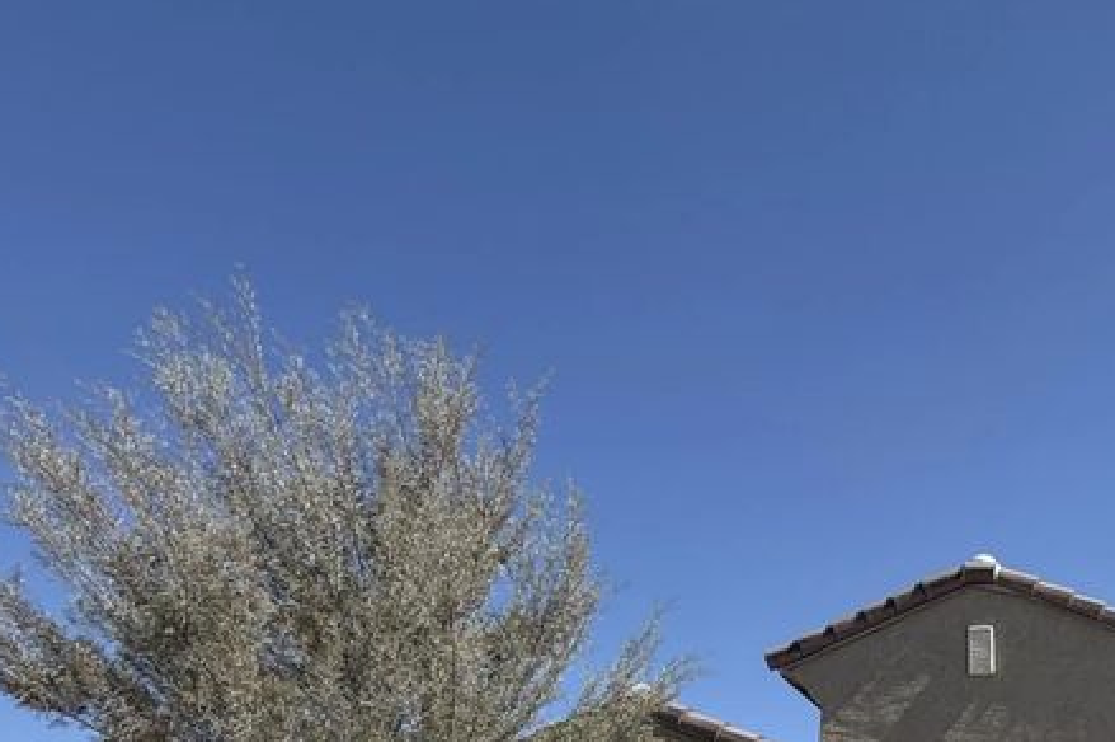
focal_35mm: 34
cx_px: 1087
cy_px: 966
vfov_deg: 30.5
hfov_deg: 47.5
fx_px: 1052
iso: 20
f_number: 2.2
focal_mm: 2.22
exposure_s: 1/1167
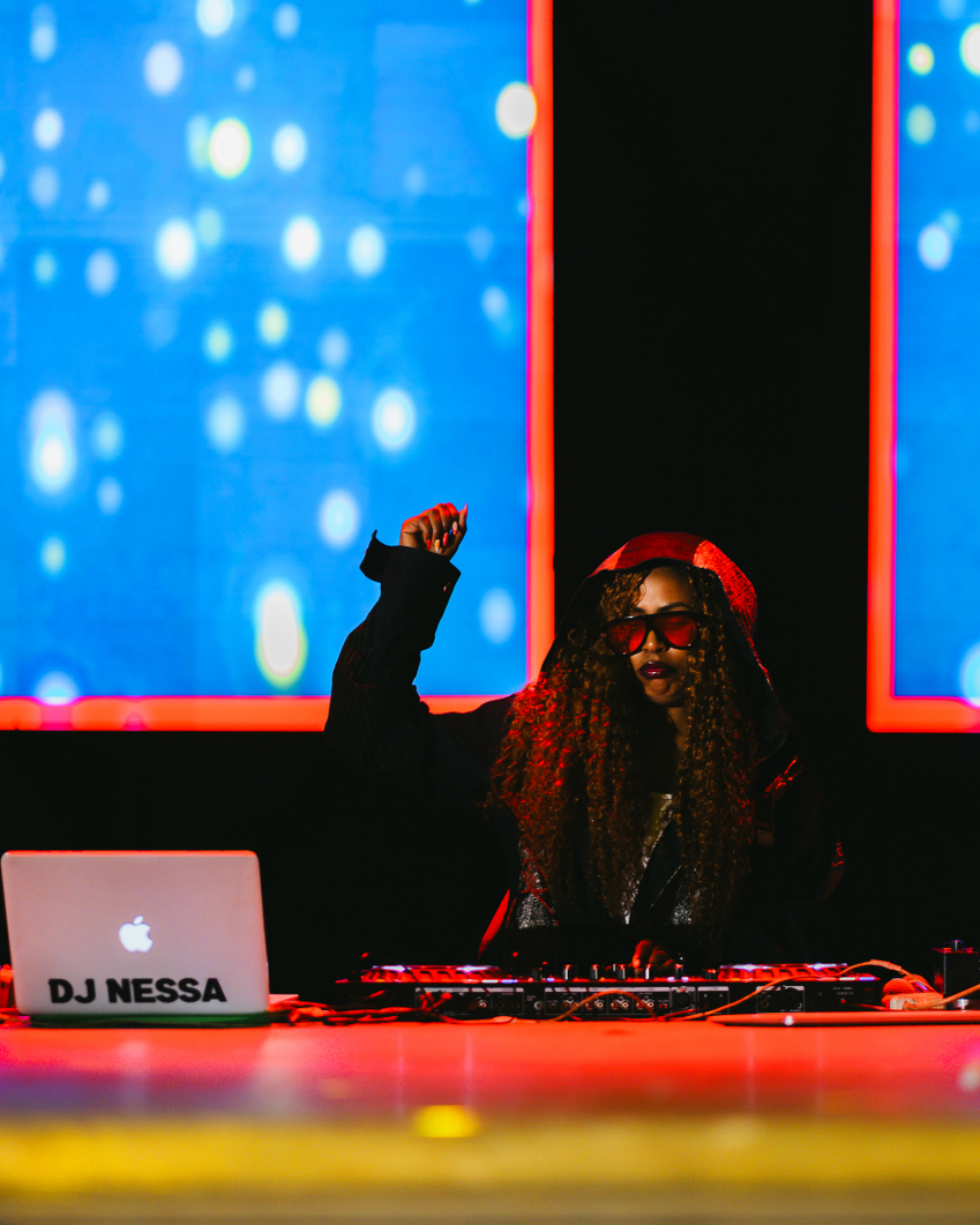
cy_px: 645
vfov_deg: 15.2
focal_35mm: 127
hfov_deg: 12.1
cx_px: 620
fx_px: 4604
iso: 800
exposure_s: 1/160
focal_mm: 85
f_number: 1.8
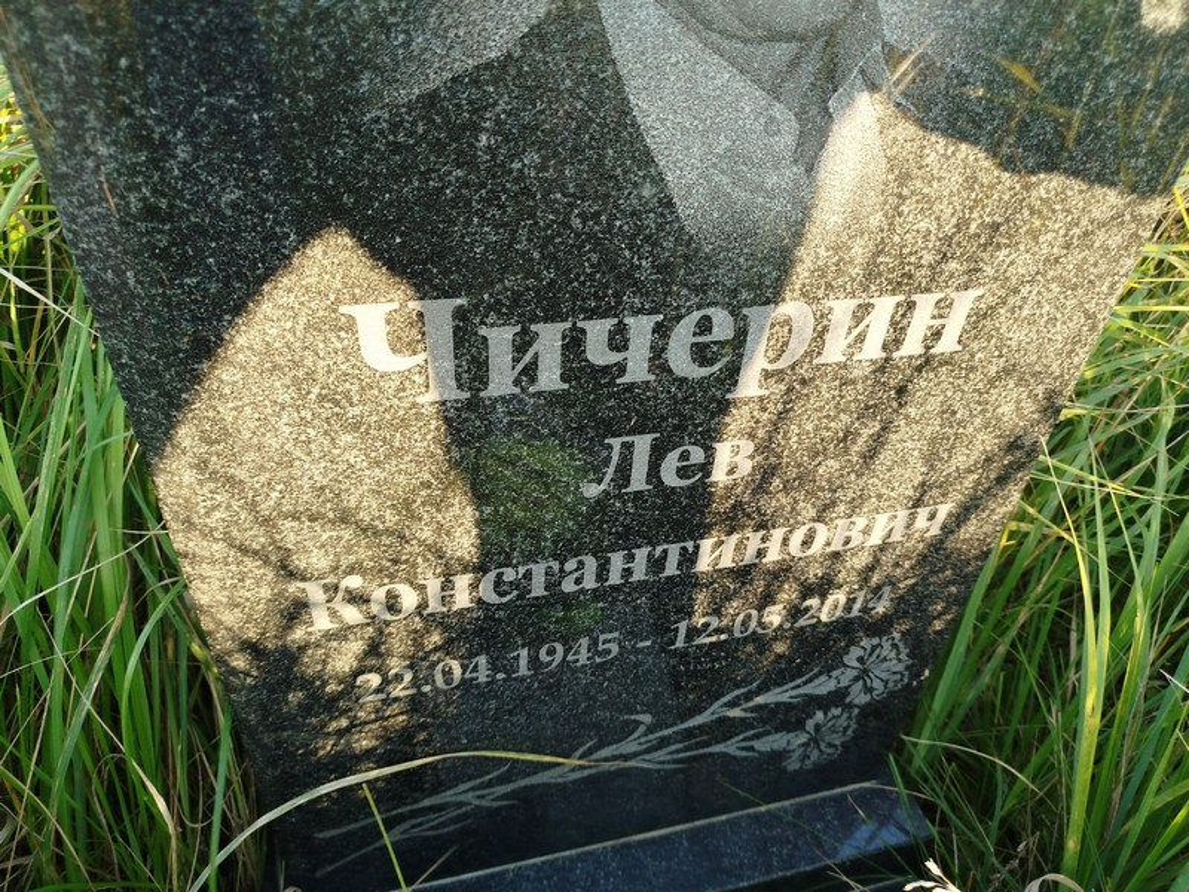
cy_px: 446
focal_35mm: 24
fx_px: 824
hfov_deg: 71.6
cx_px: 594
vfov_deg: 56.8
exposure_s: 1/100
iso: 80
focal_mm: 5.31
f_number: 1.7
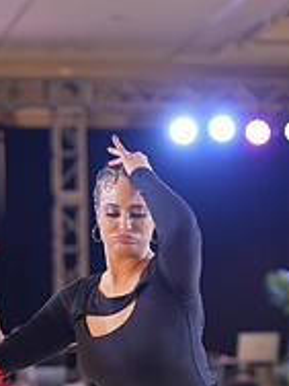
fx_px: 2215
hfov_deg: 7.4
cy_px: 462
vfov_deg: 9.8
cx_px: 28
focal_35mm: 199
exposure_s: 1/500
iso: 1600
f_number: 2
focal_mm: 67
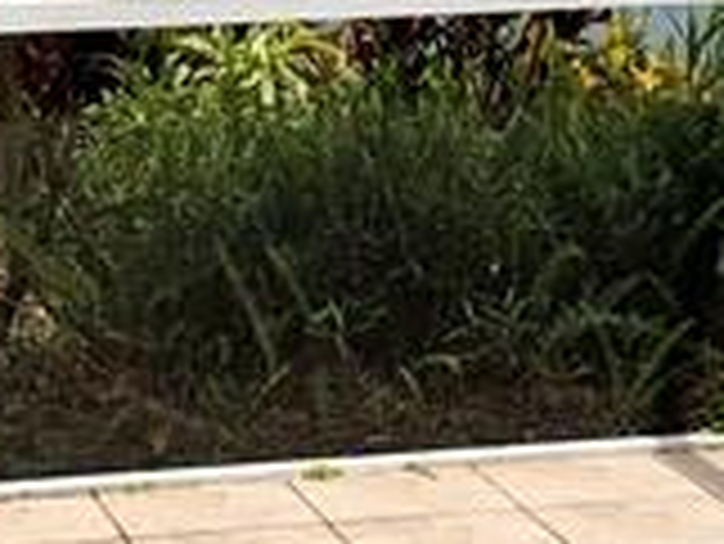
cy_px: 85
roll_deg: +1.1
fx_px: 3454
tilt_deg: -8.7
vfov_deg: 9.0
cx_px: 364
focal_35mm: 165
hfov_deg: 12.0
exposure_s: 1/1718
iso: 25
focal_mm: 4.25
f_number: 1.8
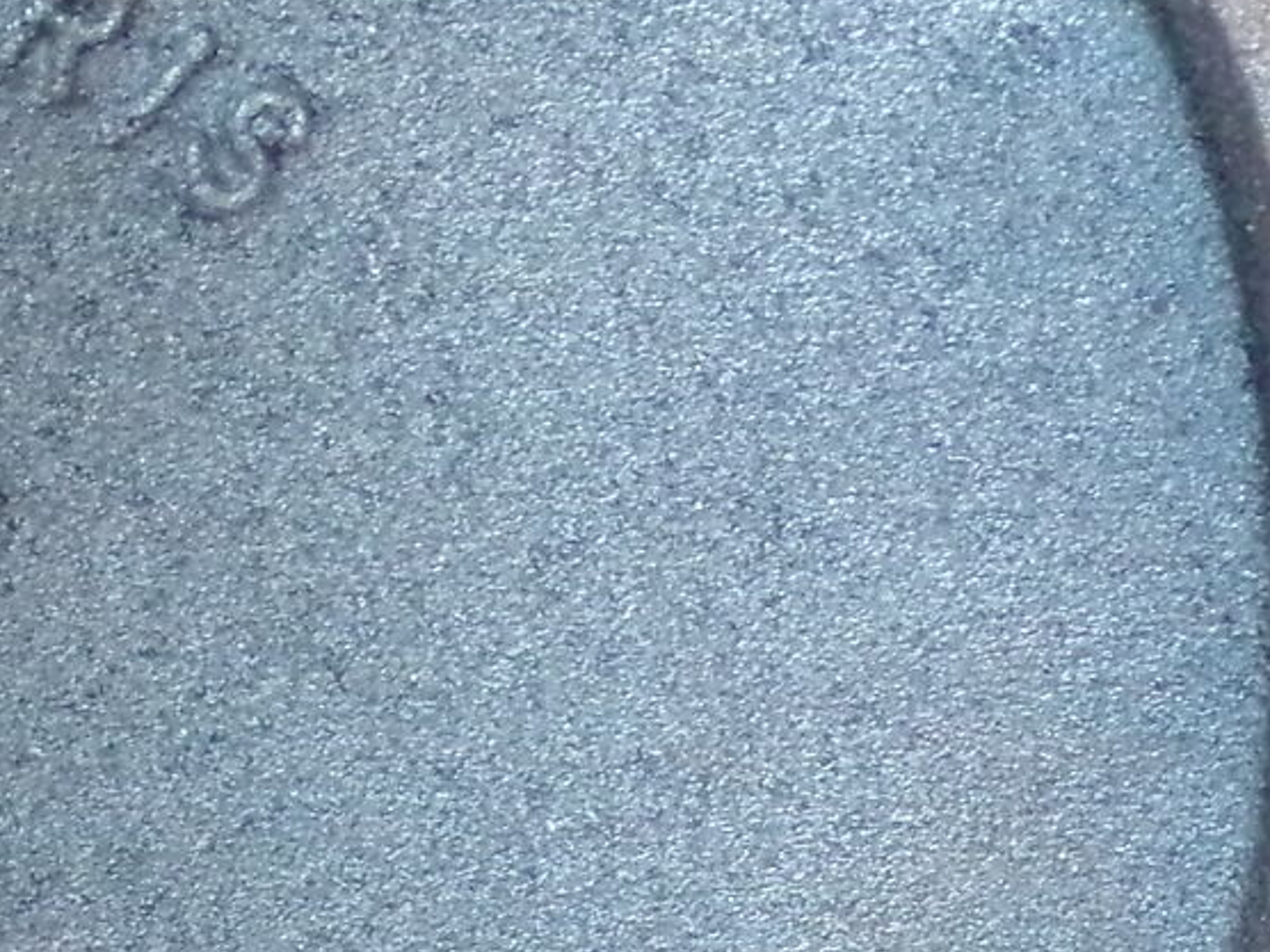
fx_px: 5540
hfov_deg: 12.8
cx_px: -130
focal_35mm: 151
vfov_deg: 9.8
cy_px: 950
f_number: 3.4
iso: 800
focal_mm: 7.6
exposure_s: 1/13
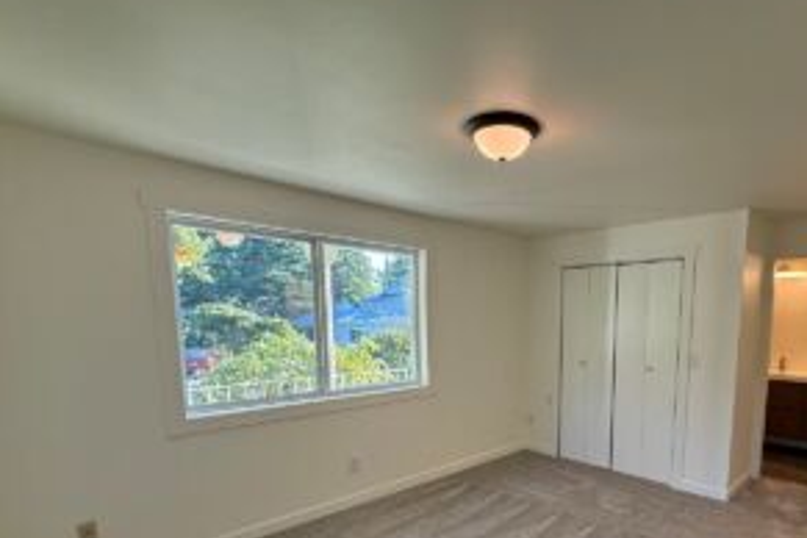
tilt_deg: -7.1
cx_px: 507
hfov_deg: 82.3
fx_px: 448
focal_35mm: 20
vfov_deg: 59.8
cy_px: 377
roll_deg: -0.1
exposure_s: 1/120
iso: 125
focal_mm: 2.22
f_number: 2.2
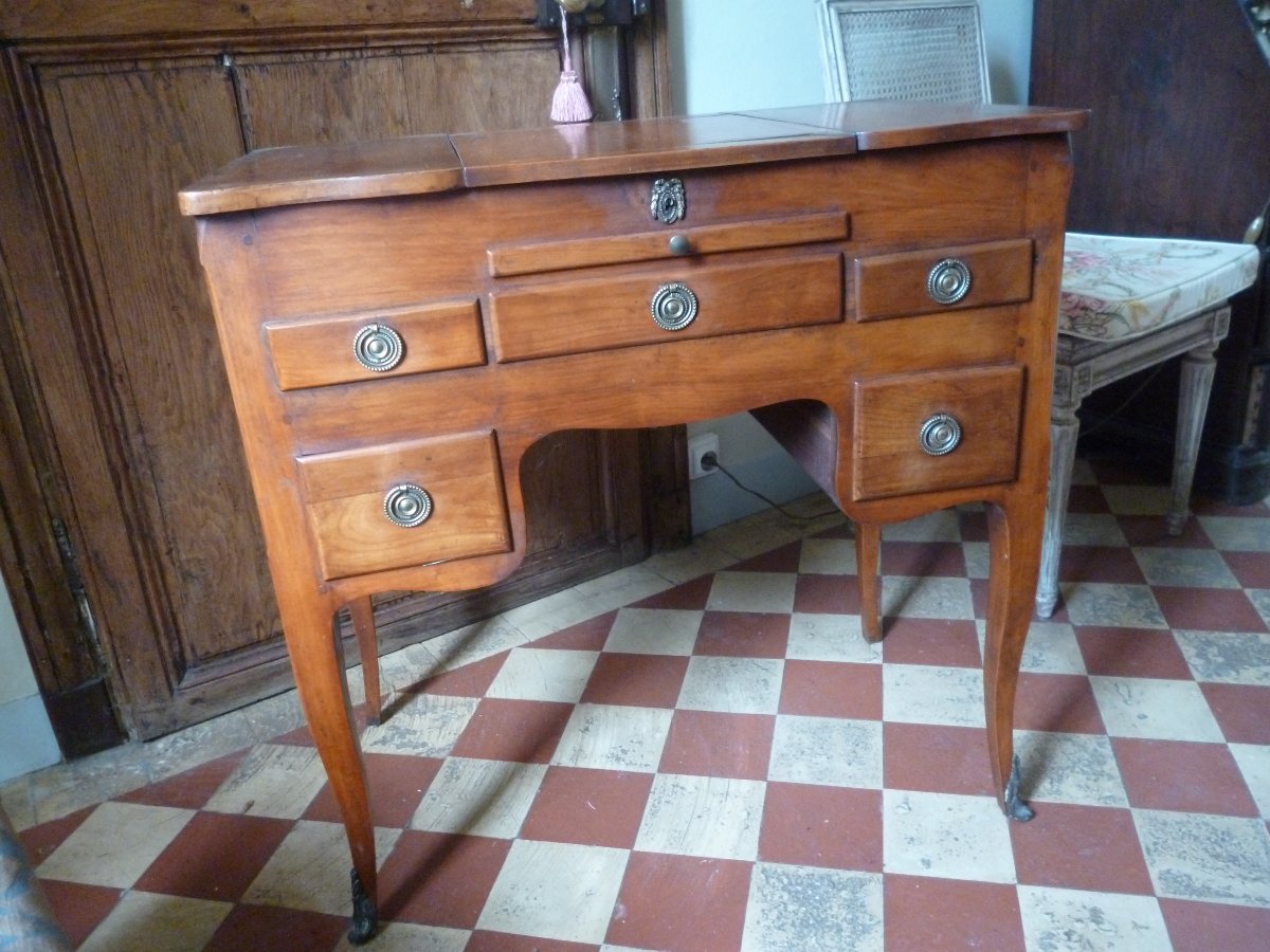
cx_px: 635
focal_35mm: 28
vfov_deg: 49.7
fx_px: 1027
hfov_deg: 63.4
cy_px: 476
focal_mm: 5
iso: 500
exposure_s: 1/8
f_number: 3.1
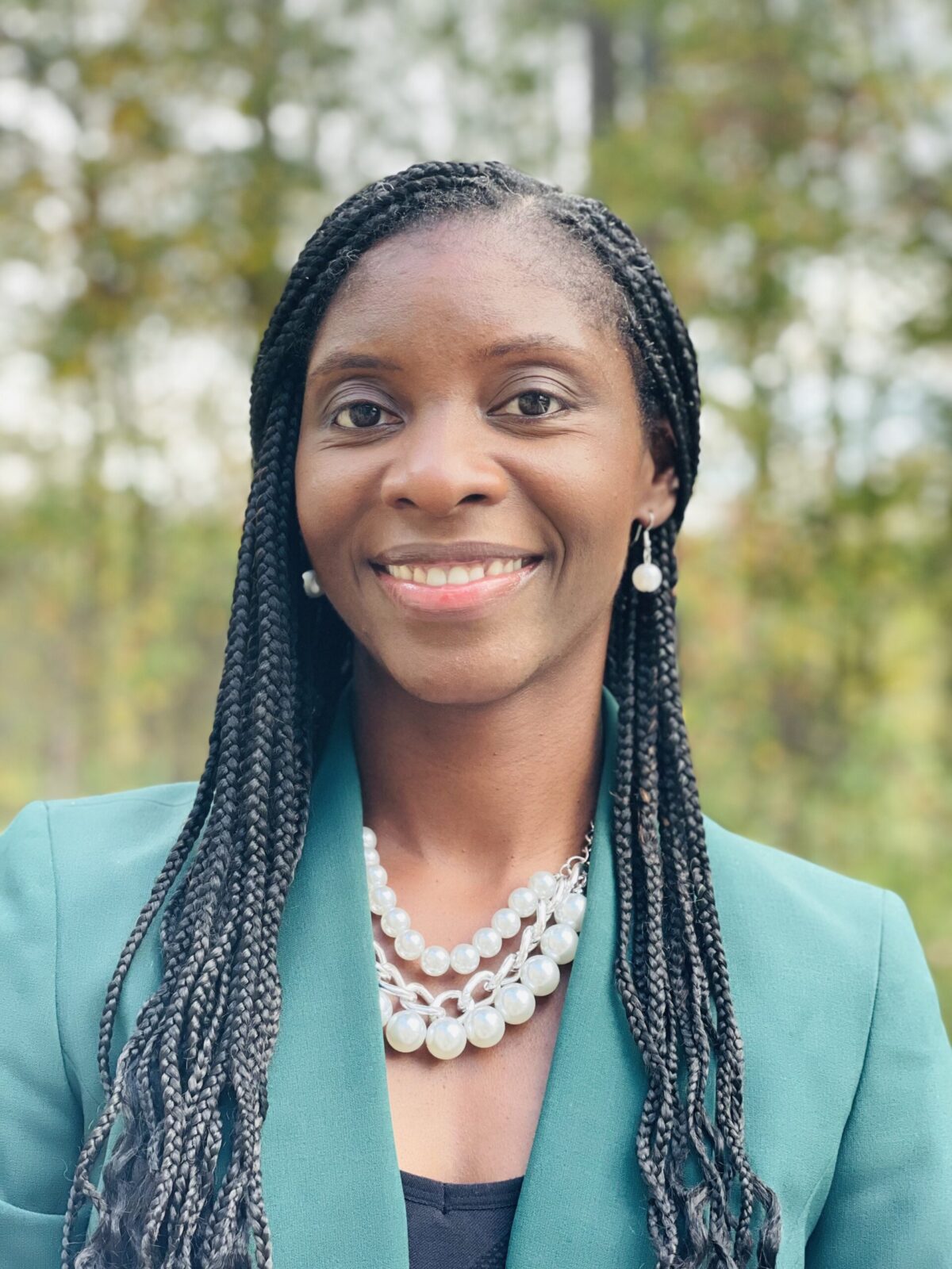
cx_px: 476
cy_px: 634
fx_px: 1907
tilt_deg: +3.8
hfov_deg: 28.0
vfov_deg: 36.8
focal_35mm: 52
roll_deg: -0.2
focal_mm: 6
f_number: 2
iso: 160
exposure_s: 1/122
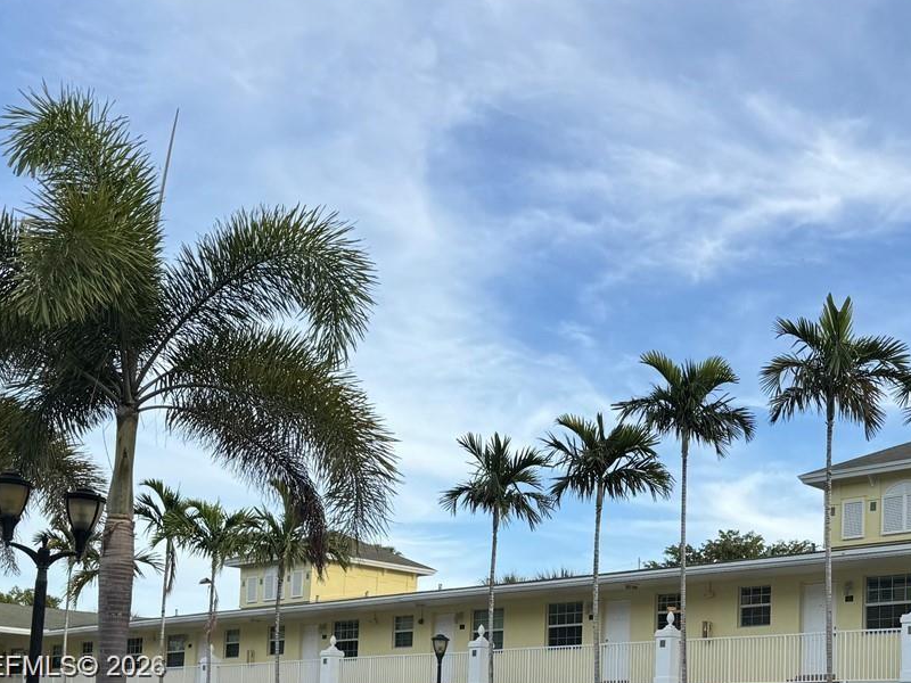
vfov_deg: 28.6
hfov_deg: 38.3
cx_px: 722
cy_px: 668
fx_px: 1263
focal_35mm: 48
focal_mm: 6.86
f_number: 1.78
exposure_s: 1/1767
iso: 80
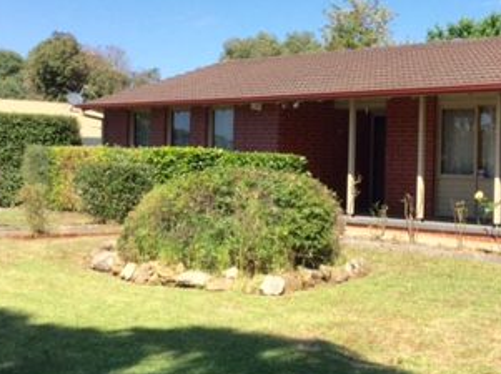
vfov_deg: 22.2
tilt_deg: -0.1
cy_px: 158
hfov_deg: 29.2
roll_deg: -0.3
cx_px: 348
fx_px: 954
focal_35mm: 66
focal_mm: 3.3
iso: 25
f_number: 2.4
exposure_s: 1/981
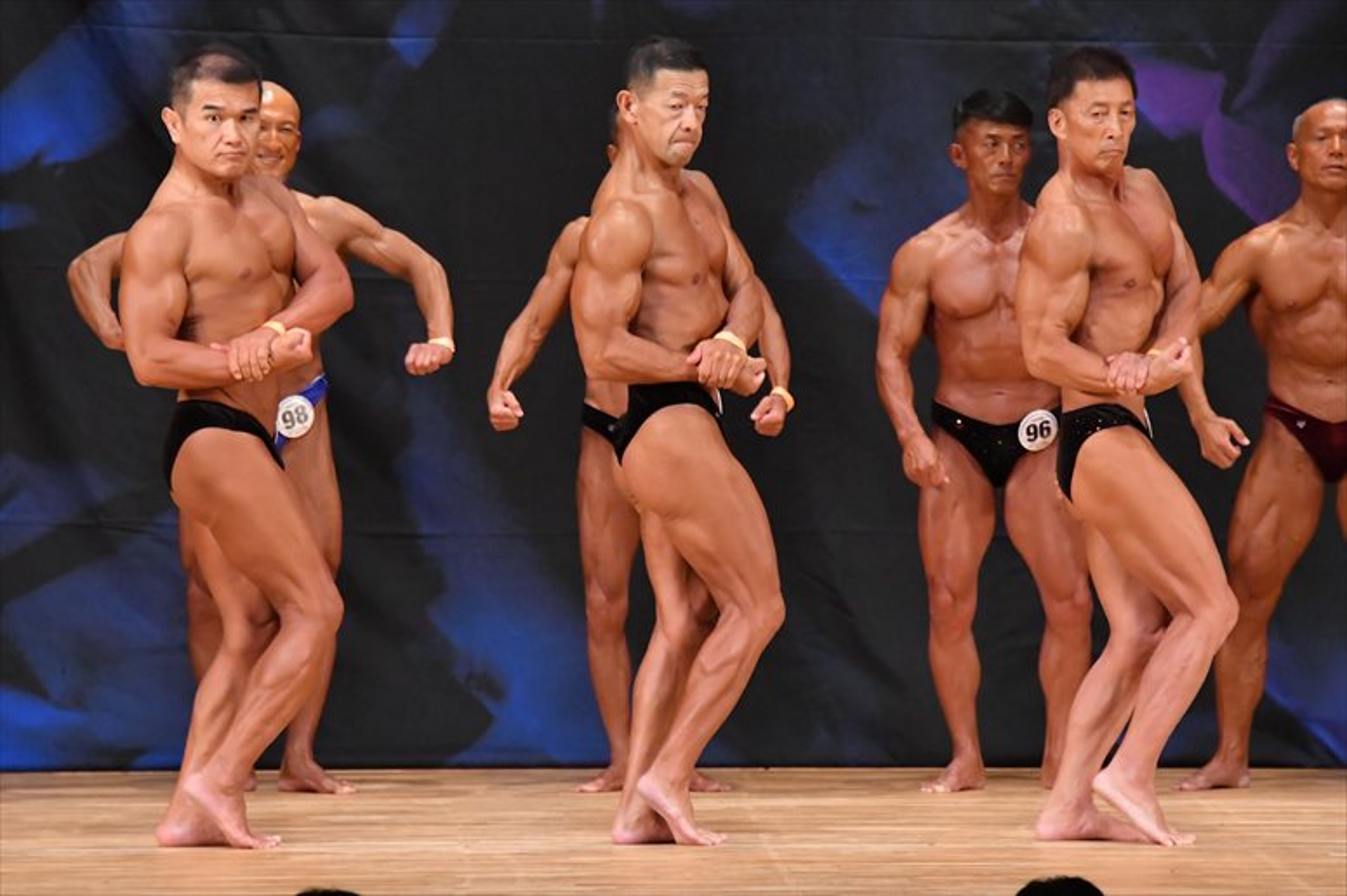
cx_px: 674
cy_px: 448
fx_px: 10659
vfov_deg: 4.8
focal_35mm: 285
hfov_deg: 7.2
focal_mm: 190
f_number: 5.6
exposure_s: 1/400
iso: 5600
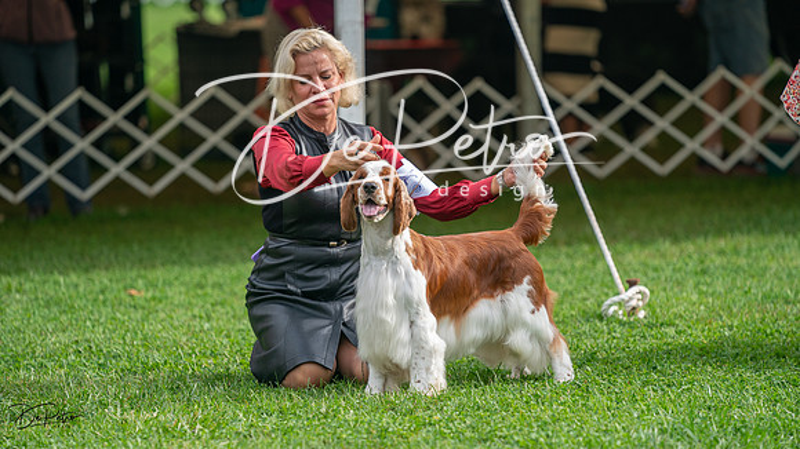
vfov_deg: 5.8
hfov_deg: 10.3
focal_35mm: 209
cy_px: 224
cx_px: 400
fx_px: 4443
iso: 160
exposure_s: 1/1000
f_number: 3.2
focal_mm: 200
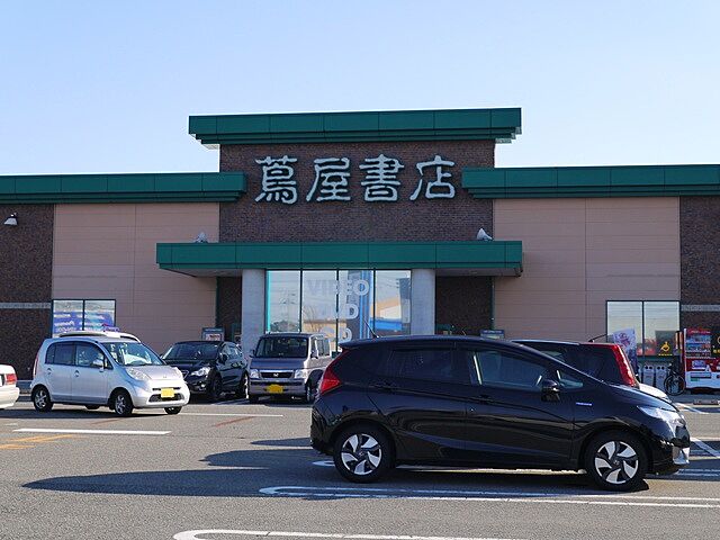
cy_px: 270
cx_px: 360
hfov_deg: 34.3
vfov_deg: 26.1
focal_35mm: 56
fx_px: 1165
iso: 160
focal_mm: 28
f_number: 8
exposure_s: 1/250
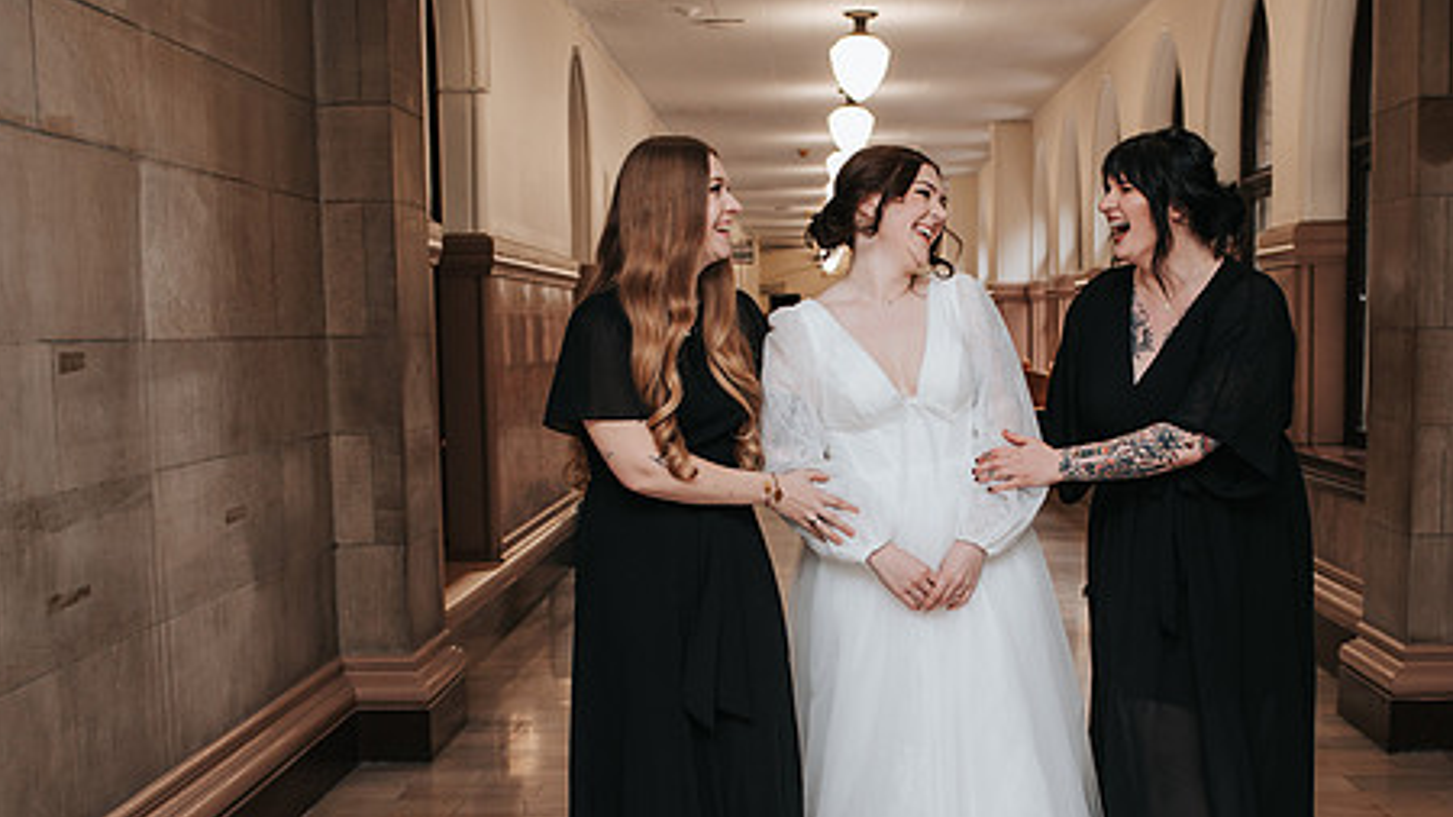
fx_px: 2080
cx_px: 832
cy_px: 646
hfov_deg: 38.4
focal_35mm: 54
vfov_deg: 21.9
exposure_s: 1/200
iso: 800
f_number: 3.2
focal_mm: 35
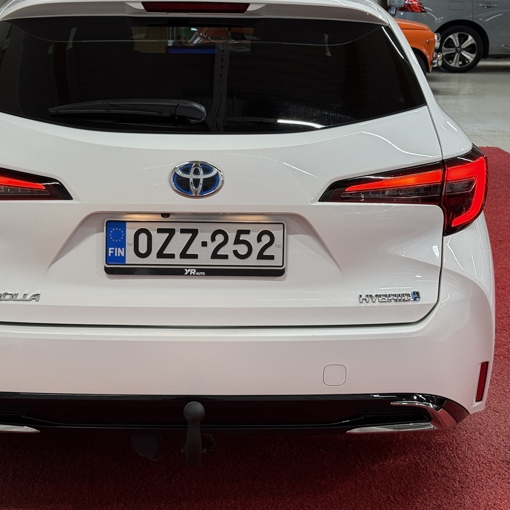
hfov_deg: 25.7
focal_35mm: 67
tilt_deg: -11.2
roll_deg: -1.0
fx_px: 1117
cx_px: 207
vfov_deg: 25.7
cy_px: 209
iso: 64
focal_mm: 6.76
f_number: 1.78
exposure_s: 1/121
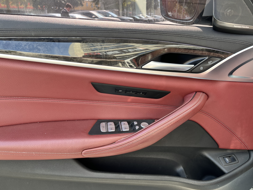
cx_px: 124
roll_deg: +2.1
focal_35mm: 28
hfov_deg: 63.4
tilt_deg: -22.2
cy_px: 98
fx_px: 205
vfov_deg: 49.7
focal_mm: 5.7
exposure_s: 1/163
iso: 50
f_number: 1.5
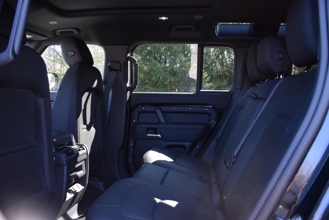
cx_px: 164
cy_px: 110
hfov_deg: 61.9
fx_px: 274
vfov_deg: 43.6
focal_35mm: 30
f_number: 3.5
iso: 800
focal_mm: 20
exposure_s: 1/160
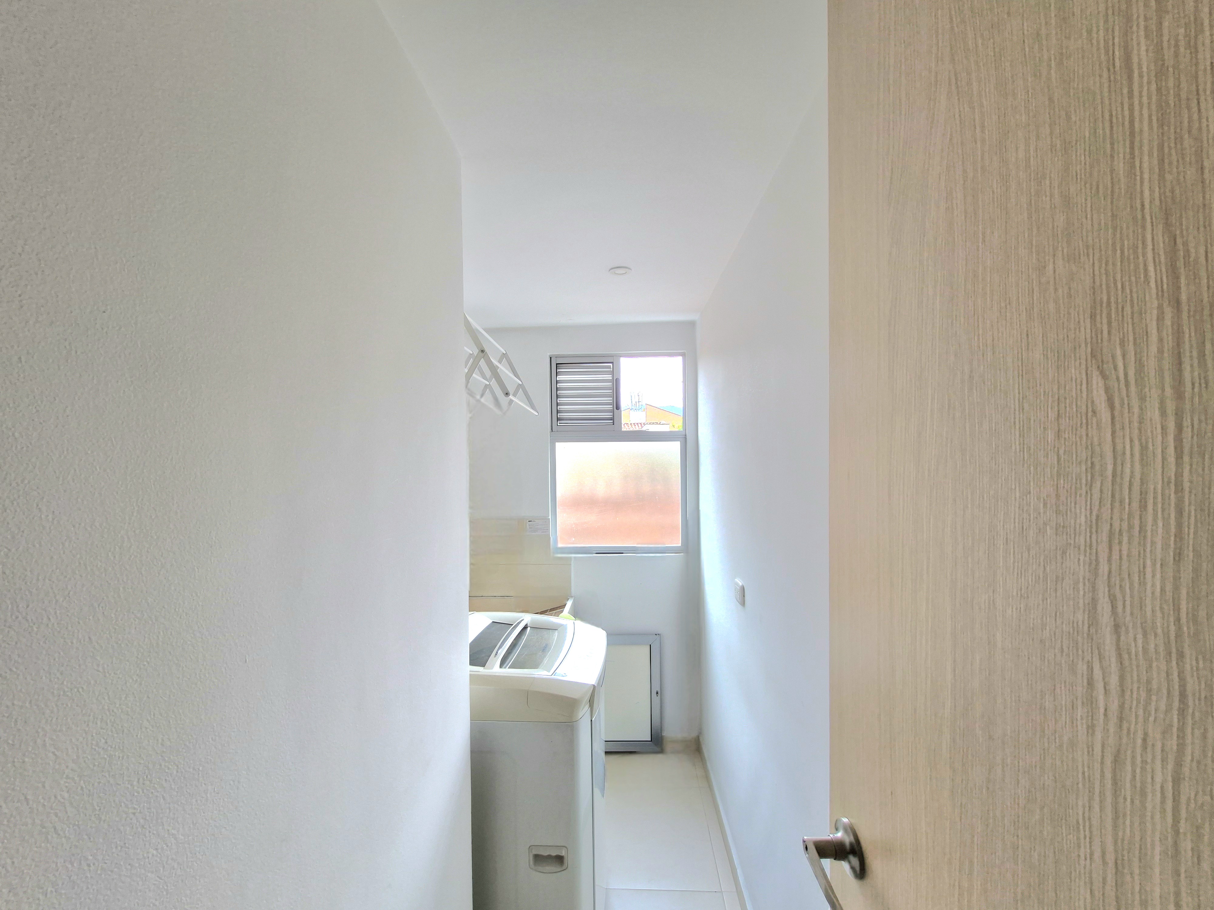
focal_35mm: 13
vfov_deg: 89.9
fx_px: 456
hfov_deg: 106.2
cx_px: 607
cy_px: 455
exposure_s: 1/60.2
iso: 80
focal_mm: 1.74
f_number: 2.2
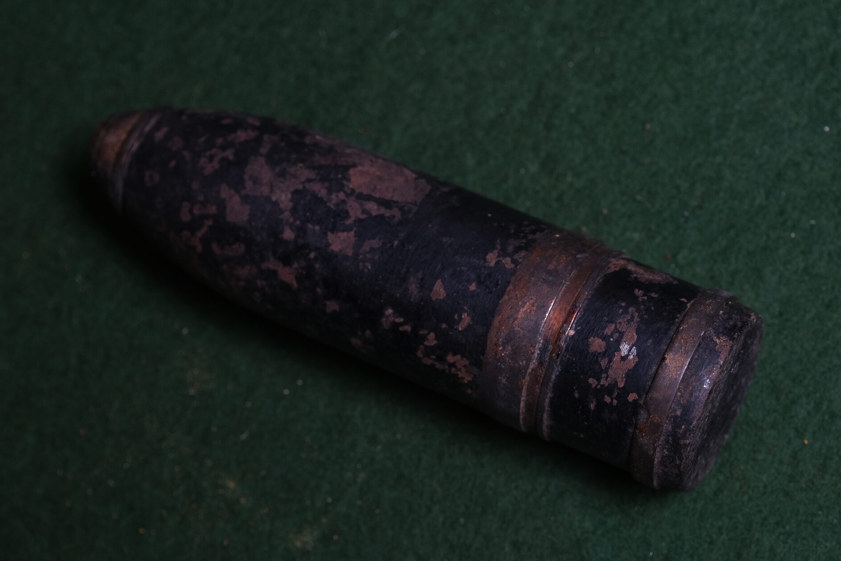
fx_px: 2640
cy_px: 330
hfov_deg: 18.1
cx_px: 468
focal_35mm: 113
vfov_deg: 12.1
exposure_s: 1/160
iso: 320
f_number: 5.6
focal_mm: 55
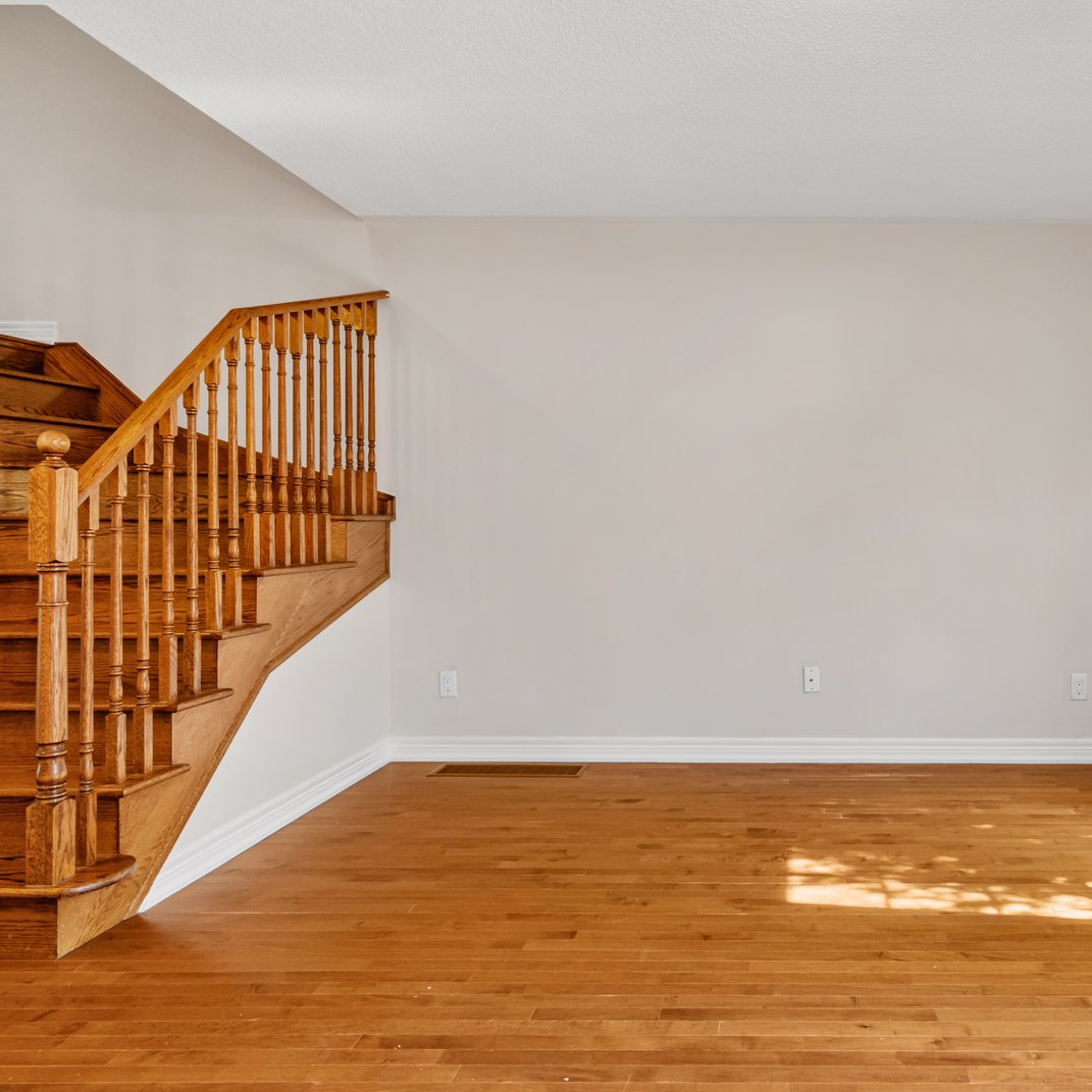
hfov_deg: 57.9
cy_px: 507
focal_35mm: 26
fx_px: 928
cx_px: 815
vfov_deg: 60.9
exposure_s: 1/30
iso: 800
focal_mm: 16
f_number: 7.1
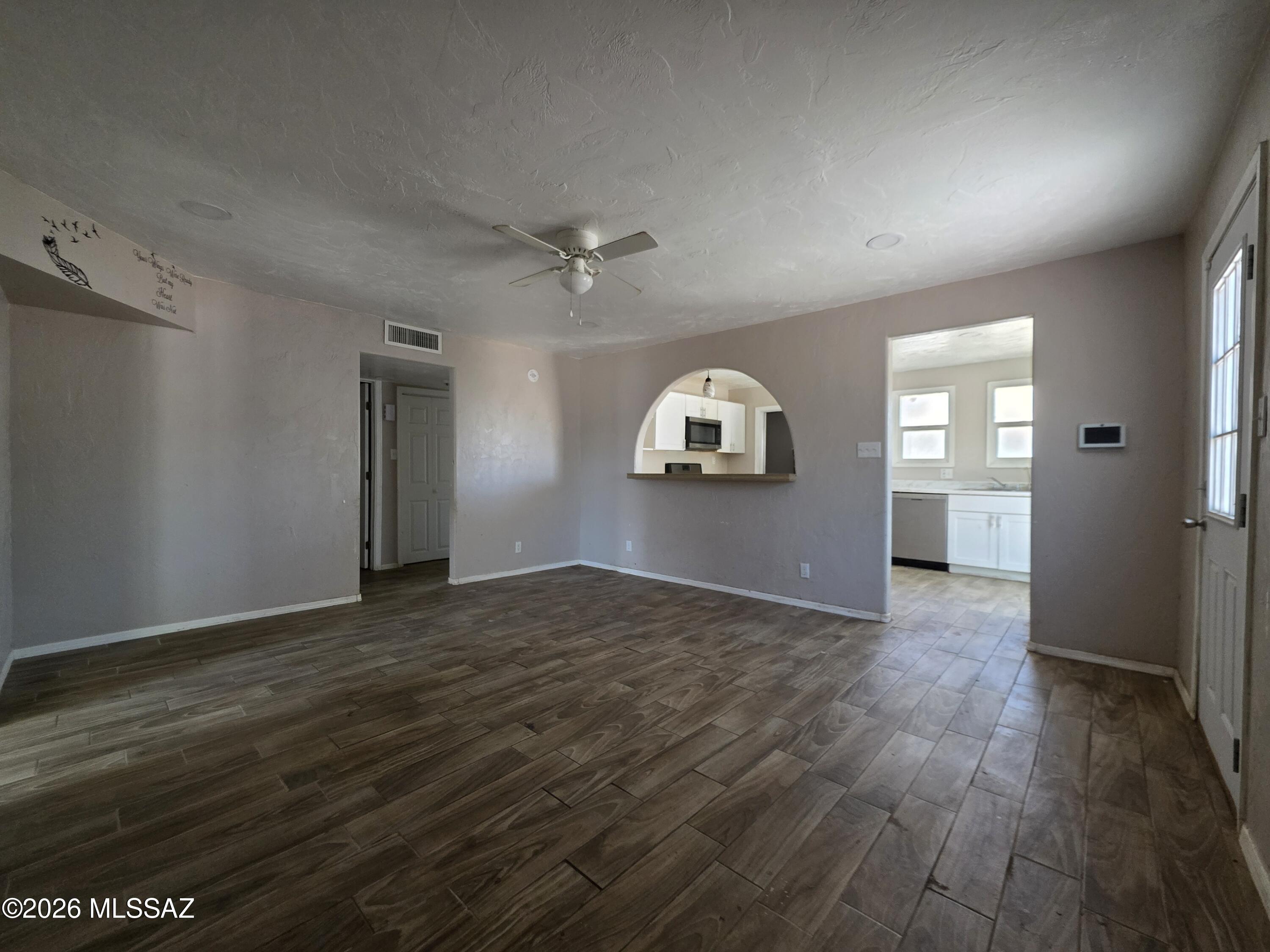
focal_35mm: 13
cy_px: 476
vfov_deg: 89.9
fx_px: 477
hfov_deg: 106.2
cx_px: 635
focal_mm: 2.2
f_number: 1.9
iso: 250
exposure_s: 1/120
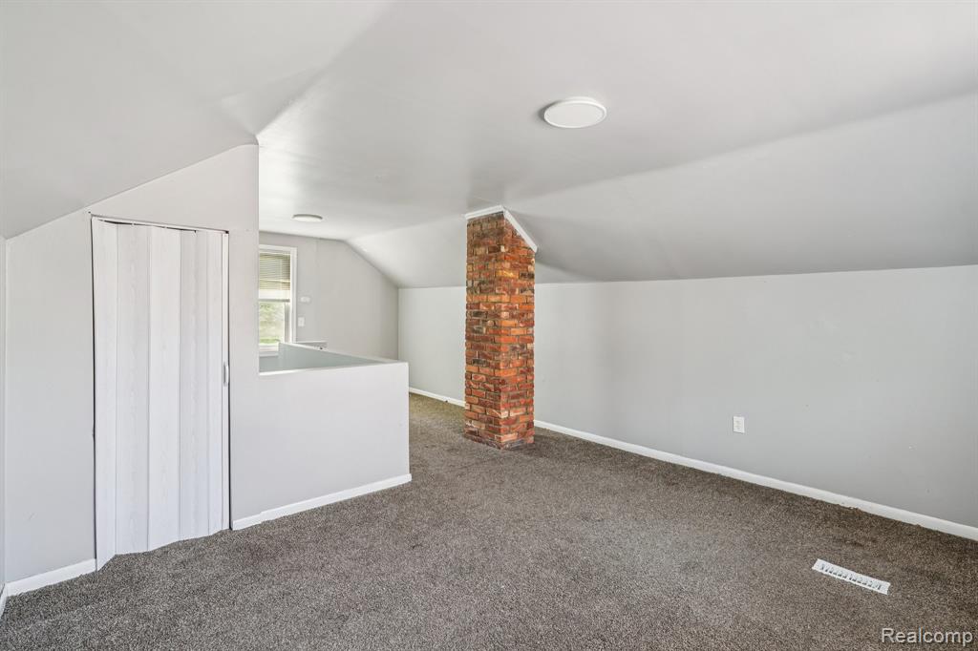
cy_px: 326
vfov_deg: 73.7
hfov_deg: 96.8
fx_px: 435
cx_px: 489
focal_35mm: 16
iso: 400
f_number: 8
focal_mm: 16
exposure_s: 1/3.33
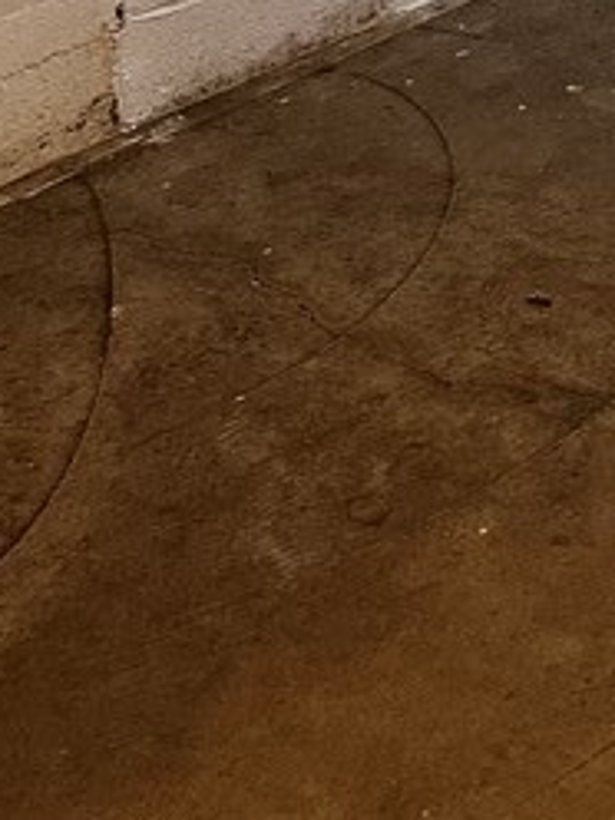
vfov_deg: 16.6
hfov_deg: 13.8
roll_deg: +0.2
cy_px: -648
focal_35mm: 99
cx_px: 985
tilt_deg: -11.2
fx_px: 2345
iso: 250
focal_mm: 6.86
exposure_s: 1/60
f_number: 1.78
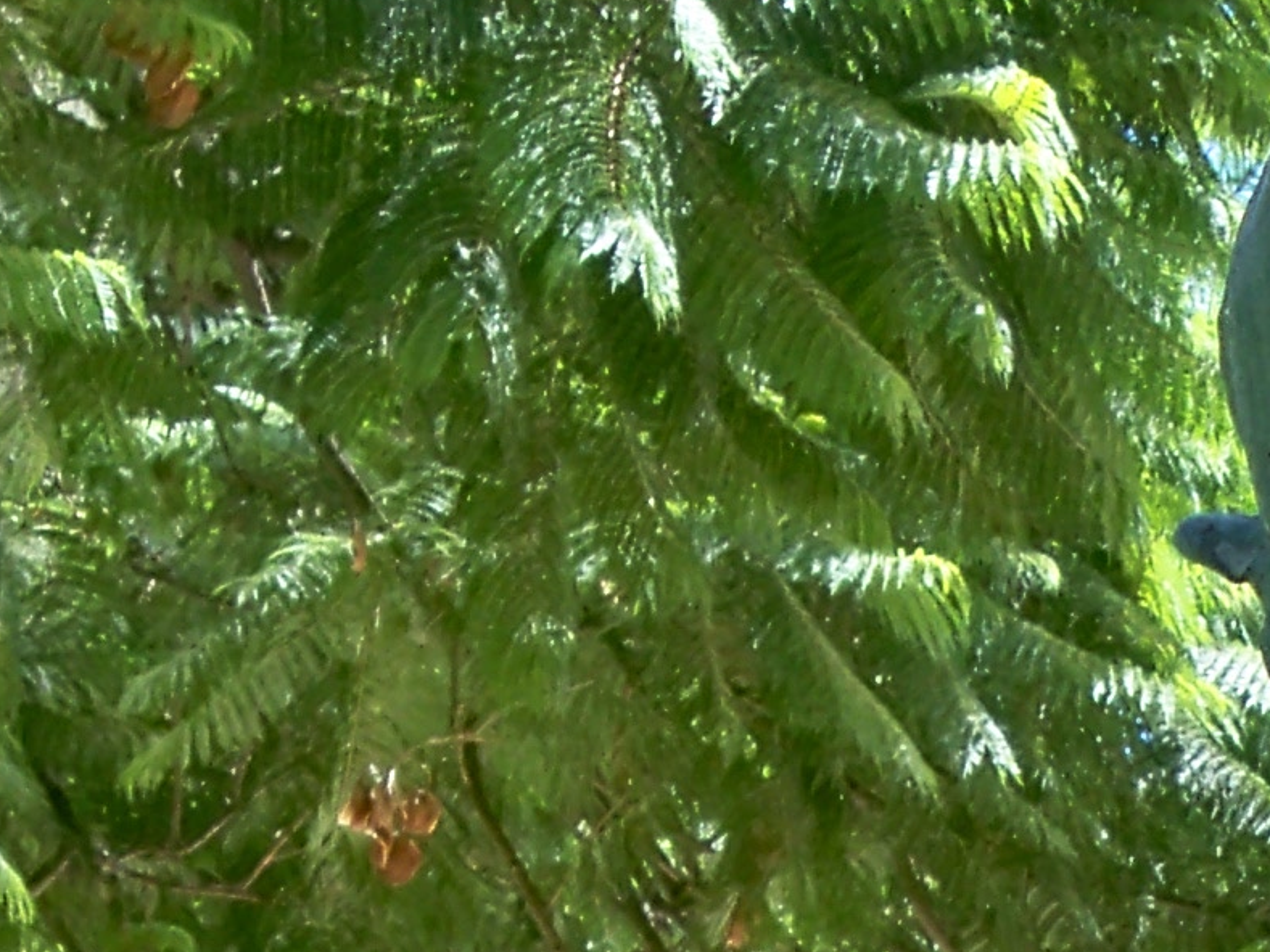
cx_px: 1772
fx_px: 13026
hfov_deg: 5.5
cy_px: 1980
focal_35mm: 355
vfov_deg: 4.1
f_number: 4.1
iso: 64
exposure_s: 1/200
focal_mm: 12.3
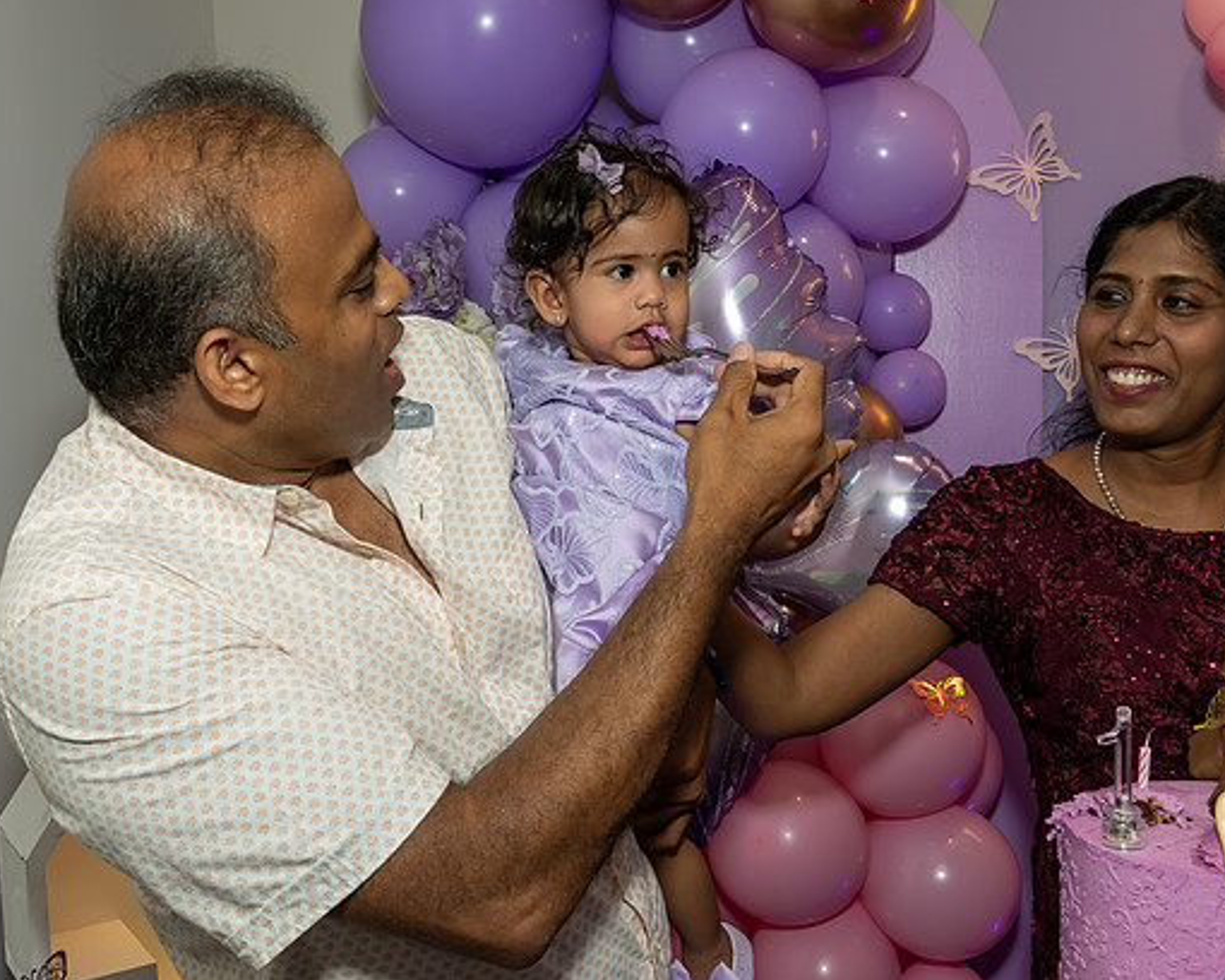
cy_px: 469
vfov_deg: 36.5
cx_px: 548
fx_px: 1486
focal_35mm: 41
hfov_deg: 44.7
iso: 800
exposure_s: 1/250
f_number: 9
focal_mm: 22
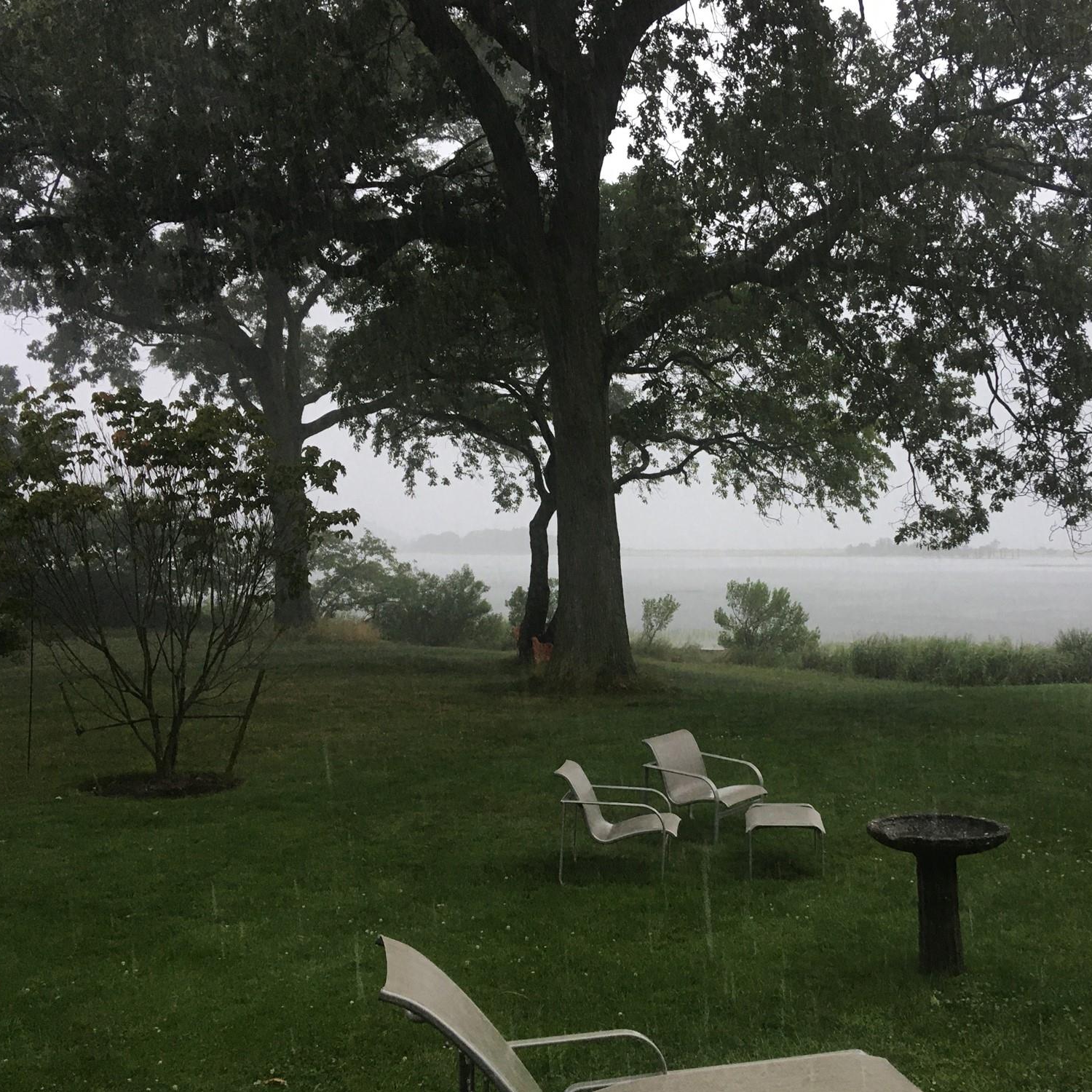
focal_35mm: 35
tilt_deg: -0.4
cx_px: 646
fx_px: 1249
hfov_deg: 47.0
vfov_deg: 47.2
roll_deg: -0.9
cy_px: 536
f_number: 2.2
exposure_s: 1/30
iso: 40
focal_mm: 4.15
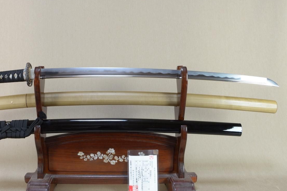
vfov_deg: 34.9
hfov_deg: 50.3
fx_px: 303
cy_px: 76
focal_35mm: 38
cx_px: 111
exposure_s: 1/1.6
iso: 400
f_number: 11
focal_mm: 20
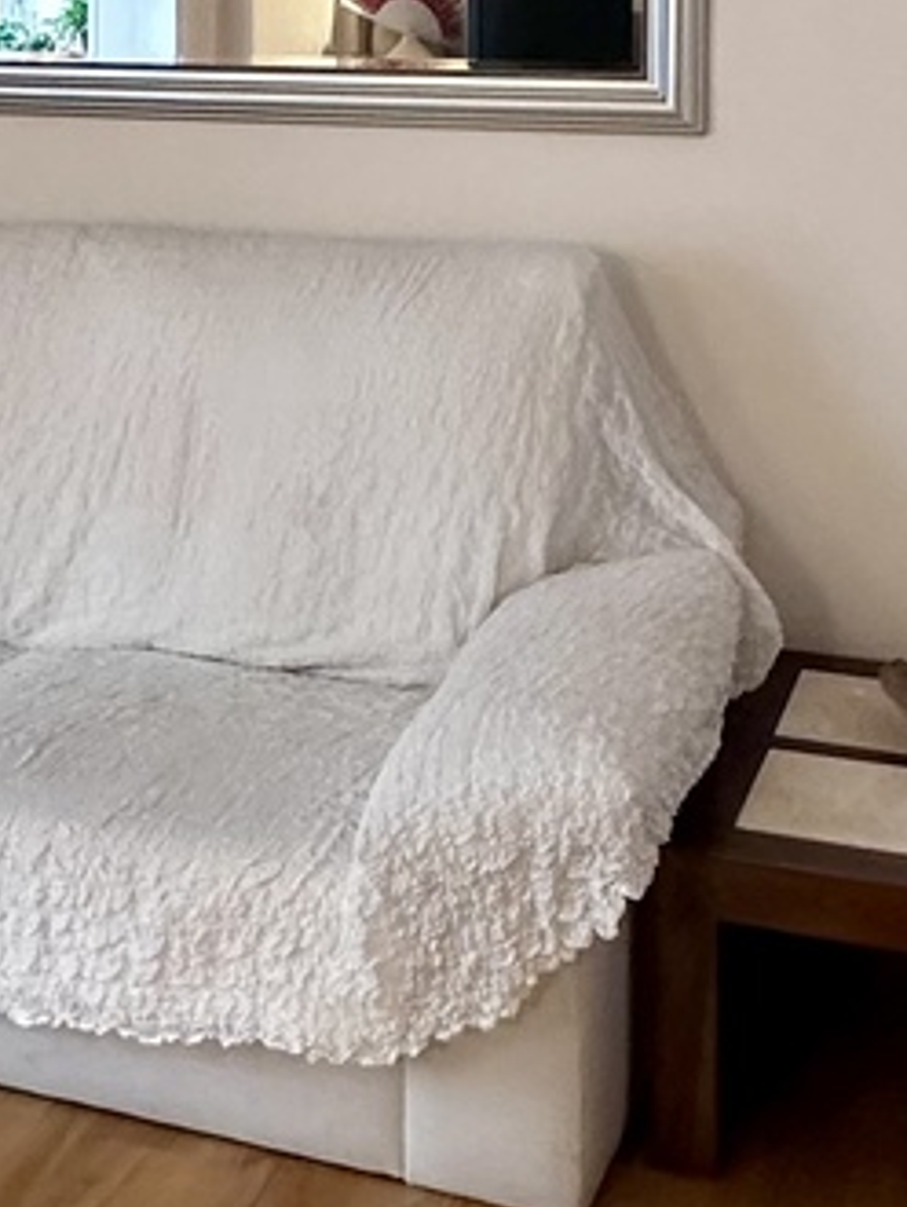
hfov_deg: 23.9
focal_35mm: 61
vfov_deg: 30.0
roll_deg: -0.6
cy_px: 77
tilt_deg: -2.0
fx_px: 2128
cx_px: 278
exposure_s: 1/63
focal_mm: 2.22
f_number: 2.2
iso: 320
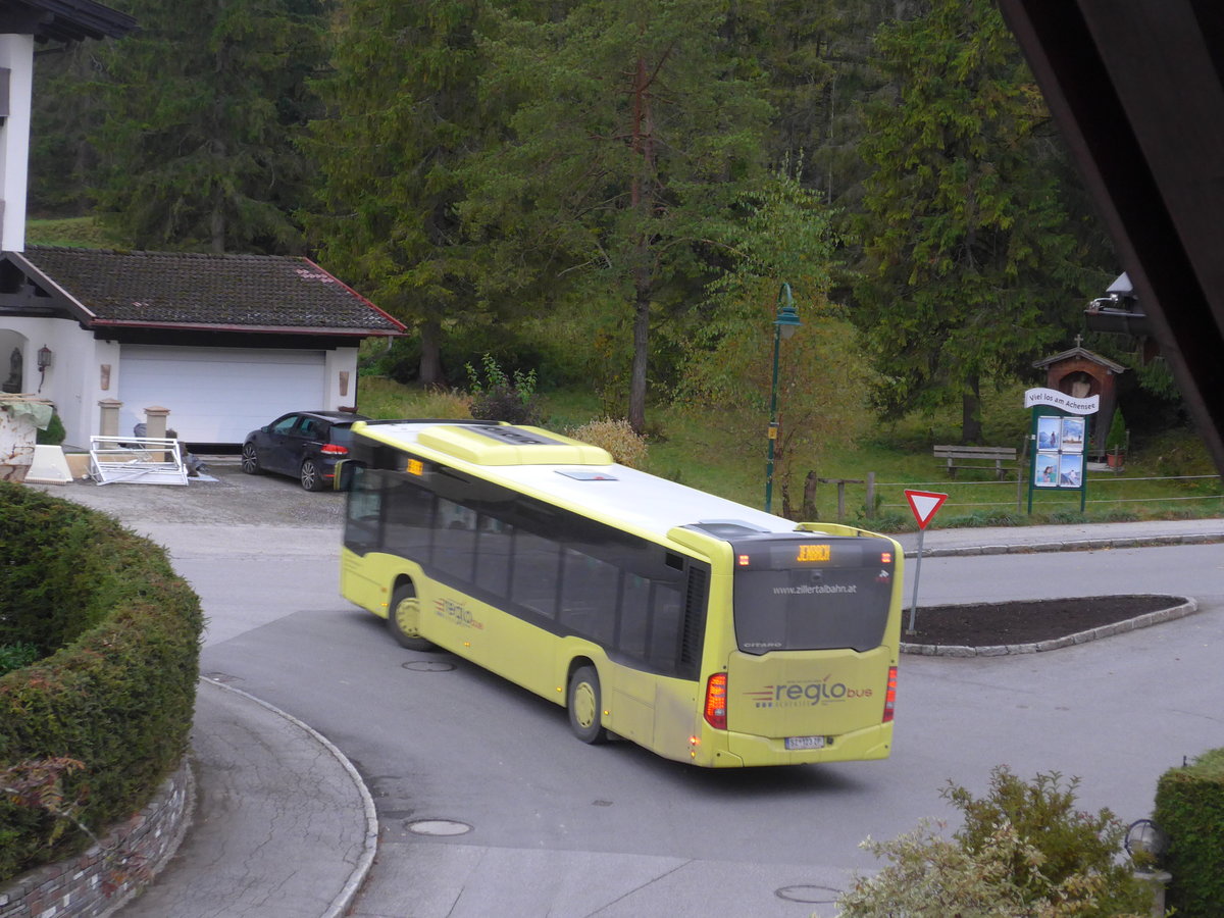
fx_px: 3430
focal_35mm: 97
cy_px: 459
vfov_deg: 15.2
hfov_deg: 20.2
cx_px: 612
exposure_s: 1/40
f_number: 4.7
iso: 400
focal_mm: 19.2
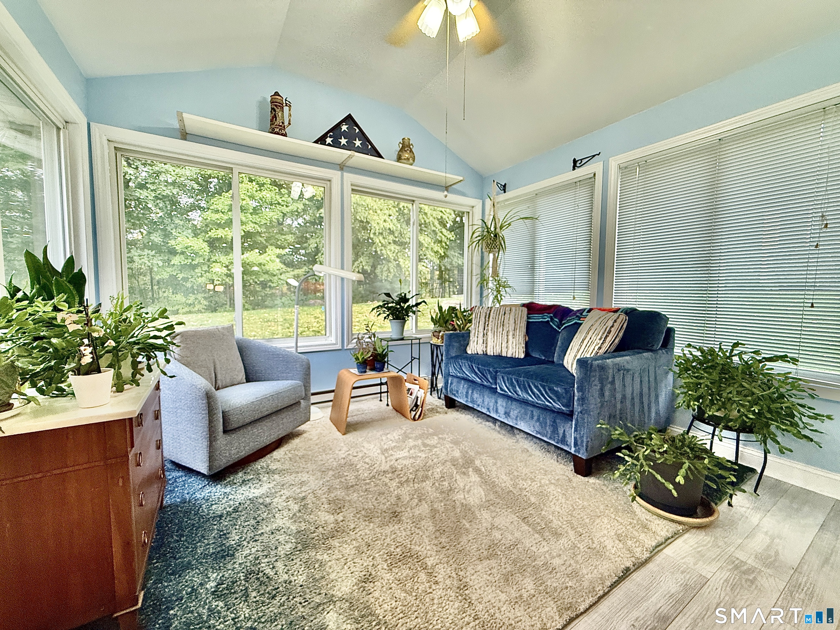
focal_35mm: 14
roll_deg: -1.2
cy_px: 315
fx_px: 340
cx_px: 420
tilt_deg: -3.9
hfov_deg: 102.1
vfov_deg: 85.7
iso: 320
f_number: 2.2
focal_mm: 2.22
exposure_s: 1/120
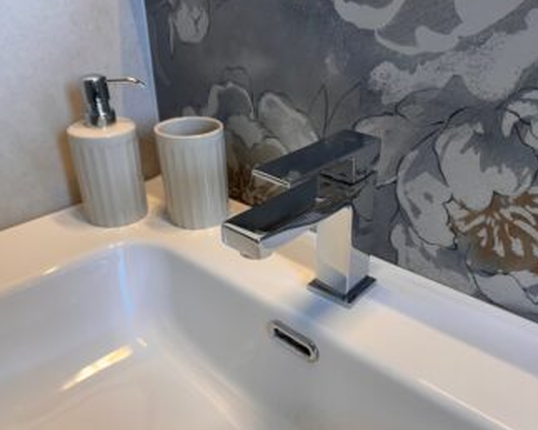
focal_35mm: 29
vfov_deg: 49.9
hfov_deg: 60.4
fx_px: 461
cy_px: 233
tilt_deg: -28.4
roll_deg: +0.2
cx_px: 293
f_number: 1.78
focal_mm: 6.86
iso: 100
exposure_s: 1/100
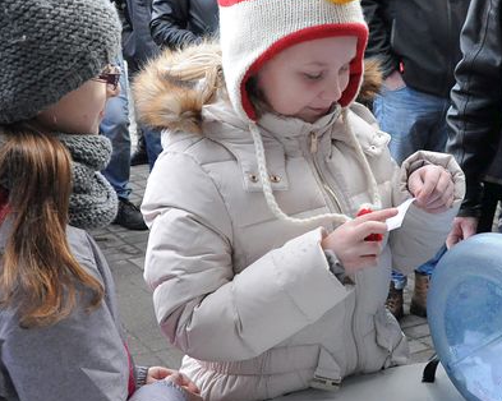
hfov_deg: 28.0
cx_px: 356
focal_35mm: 67
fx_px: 995
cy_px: 186
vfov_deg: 22.8
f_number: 9
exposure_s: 1/320
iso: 2500
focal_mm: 22
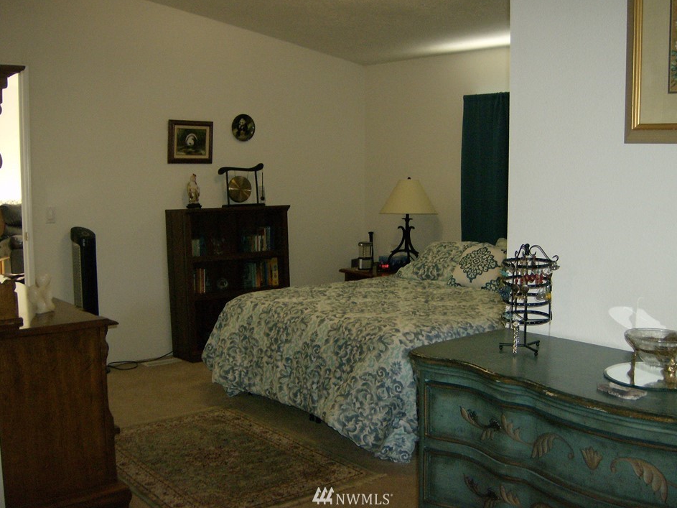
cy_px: 246
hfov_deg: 47.9
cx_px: 353
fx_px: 763
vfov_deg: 36.8
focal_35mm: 39
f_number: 2.8
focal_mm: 6
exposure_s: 1/60
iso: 200
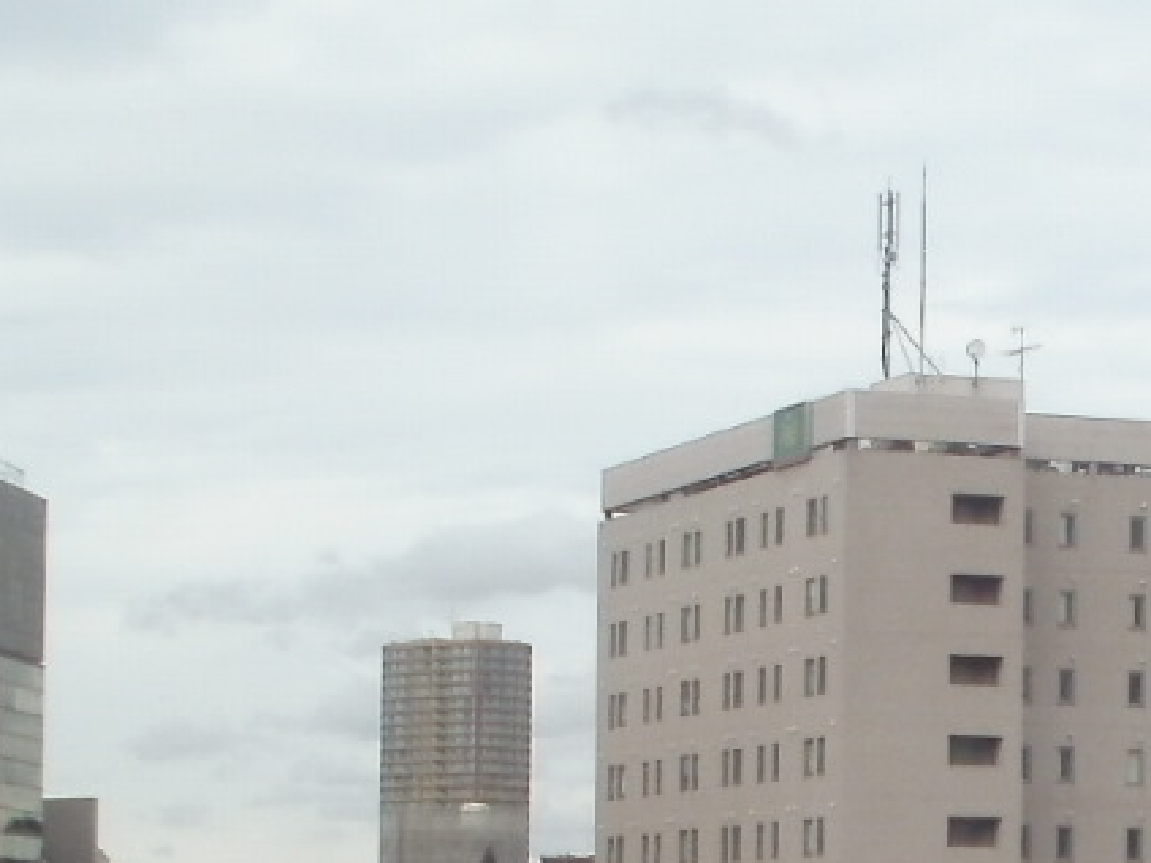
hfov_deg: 14.2
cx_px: 1249
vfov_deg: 10.5
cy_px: 1281
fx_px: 4522
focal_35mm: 136
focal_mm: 6.3
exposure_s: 1/500
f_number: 3.5
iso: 100
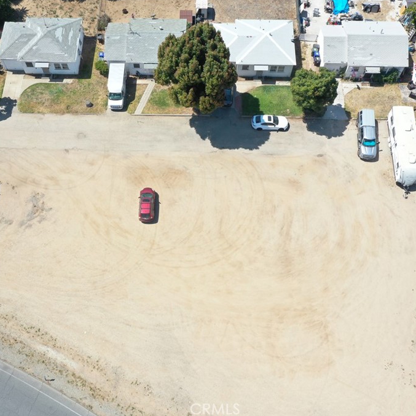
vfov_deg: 46.0
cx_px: 184
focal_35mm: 36
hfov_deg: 46.0
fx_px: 489
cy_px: 208
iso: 100
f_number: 5.6
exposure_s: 1/320
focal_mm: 10.26
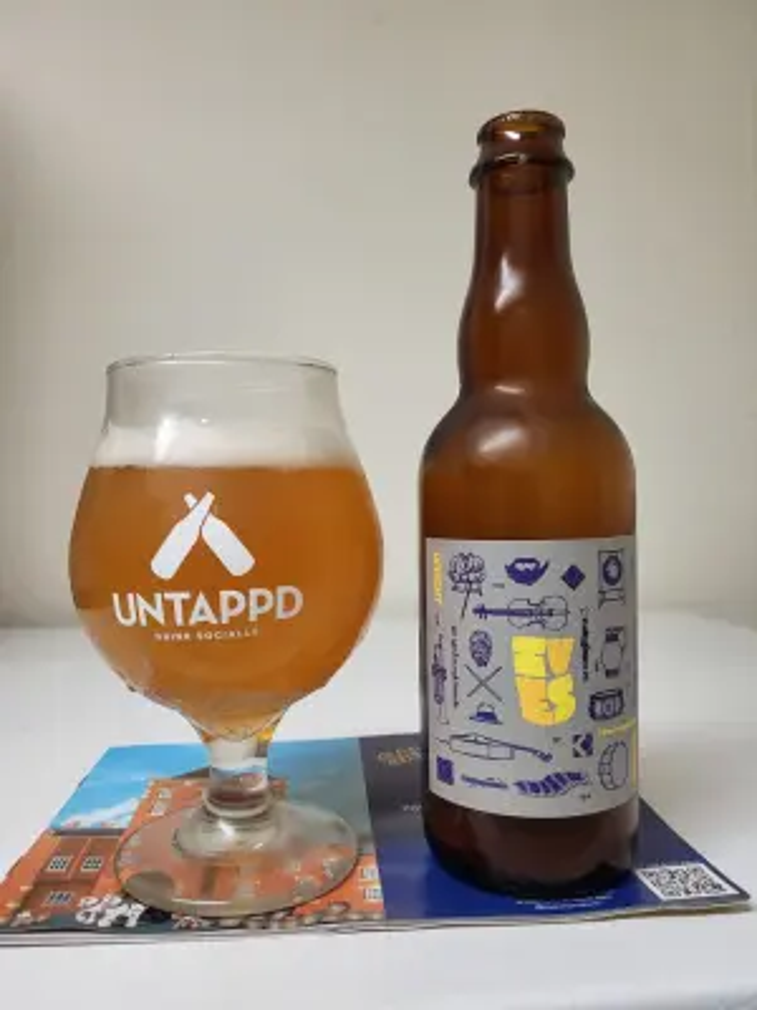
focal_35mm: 26
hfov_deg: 53.1
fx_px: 758
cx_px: 378
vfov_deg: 67.3
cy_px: 505
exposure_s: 1/120
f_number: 1.8
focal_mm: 5.4
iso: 250
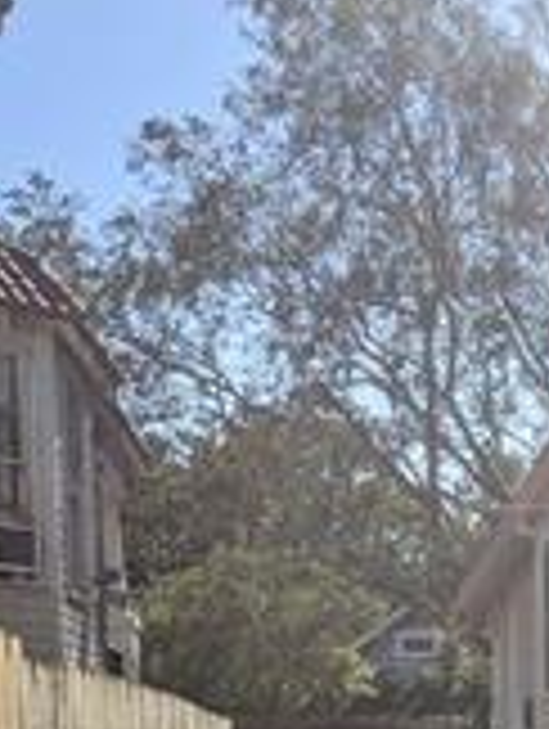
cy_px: 828
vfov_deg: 22.8
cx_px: 482
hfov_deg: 18.2
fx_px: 1687
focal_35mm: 80
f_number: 1.8
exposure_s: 1/2611
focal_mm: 4.44
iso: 52
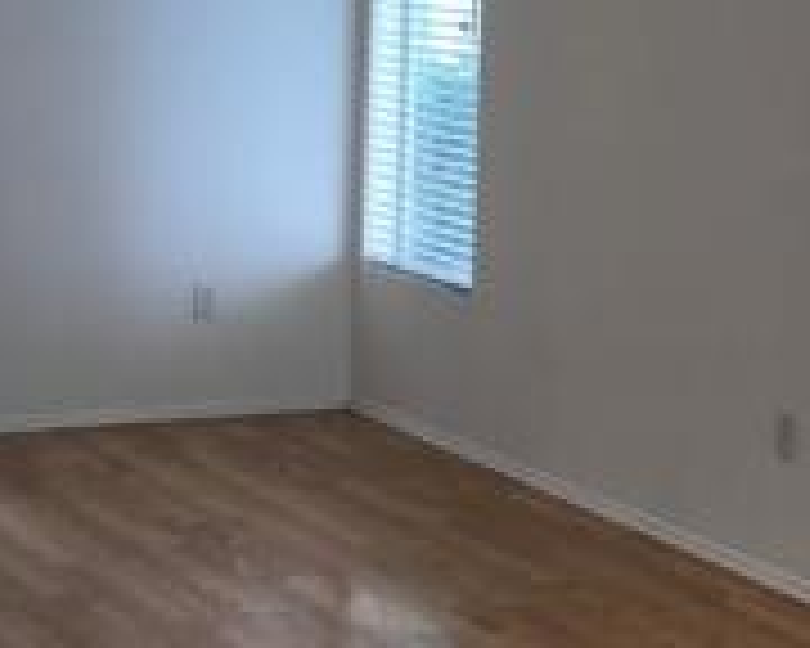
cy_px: 180
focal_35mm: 97
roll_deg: -2.1
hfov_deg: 19.7
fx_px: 2325
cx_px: 459
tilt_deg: -5.7
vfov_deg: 15.8
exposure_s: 1/60
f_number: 1.8
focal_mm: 3.99
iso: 20
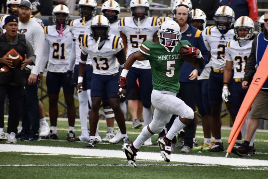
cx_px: 134
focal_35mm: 450
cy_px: 90
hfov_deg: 4.6
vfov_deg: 3.1
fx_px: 3350
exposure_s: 1/1000
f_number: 6.3
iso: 450
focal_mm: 300
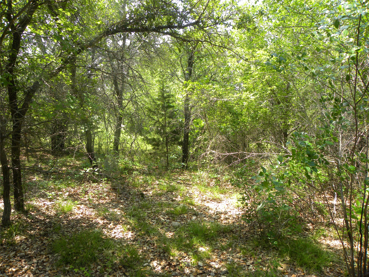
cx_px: 184
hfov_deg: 67.3
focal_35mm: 26
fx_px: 277
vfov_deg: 53.1
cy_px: 138
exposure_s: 1/115
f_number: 3.5
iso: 64
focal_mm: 4.6
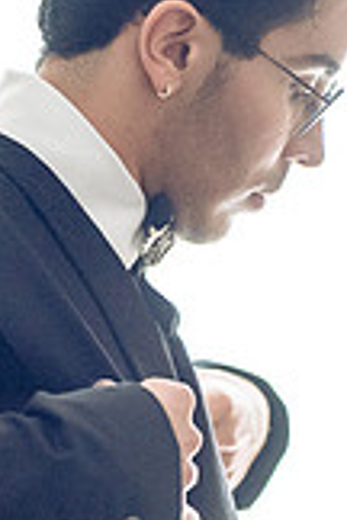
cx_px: 47
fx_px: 4106
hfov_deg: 4.8
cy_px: 402
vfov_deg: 7.2
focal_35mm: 284
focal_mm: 70
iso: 2000
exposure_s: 1/250
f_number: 2.8
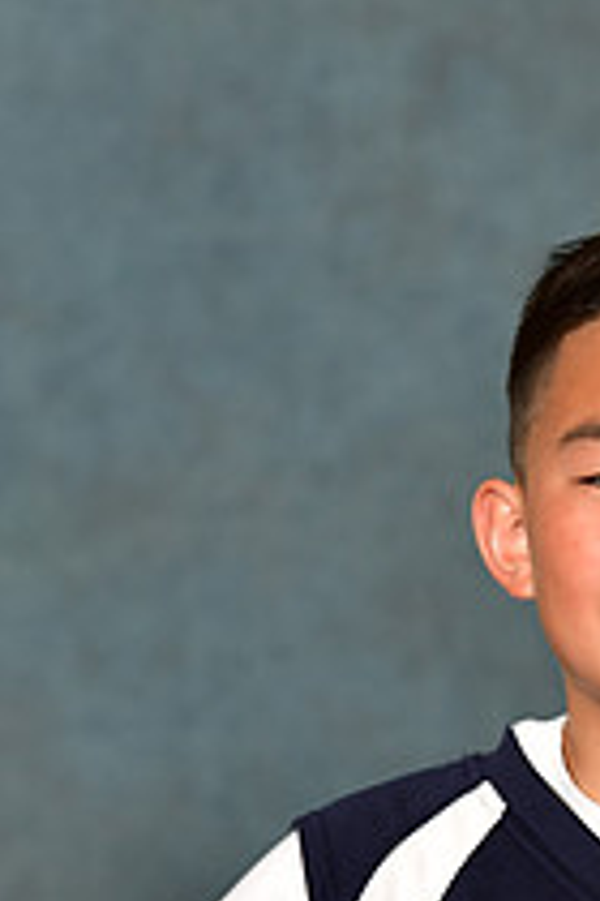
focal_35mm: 332
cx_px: 688
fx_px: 8299
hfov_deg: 4.1
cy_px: 995
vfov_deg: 6.2
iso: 320
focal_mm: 120
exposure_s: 1/200
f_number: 4.5
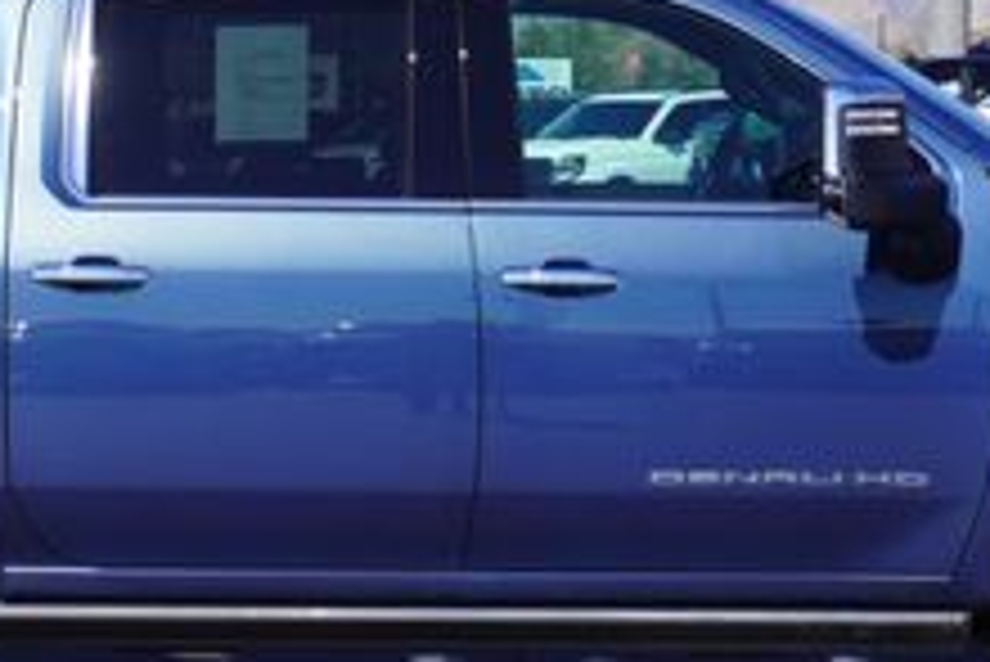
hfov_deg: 16.7
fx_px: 3357
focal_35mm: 122
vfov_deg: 11.2
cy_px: 509
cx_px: 328
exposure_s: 1/125
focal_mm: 28
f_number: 11
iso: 100
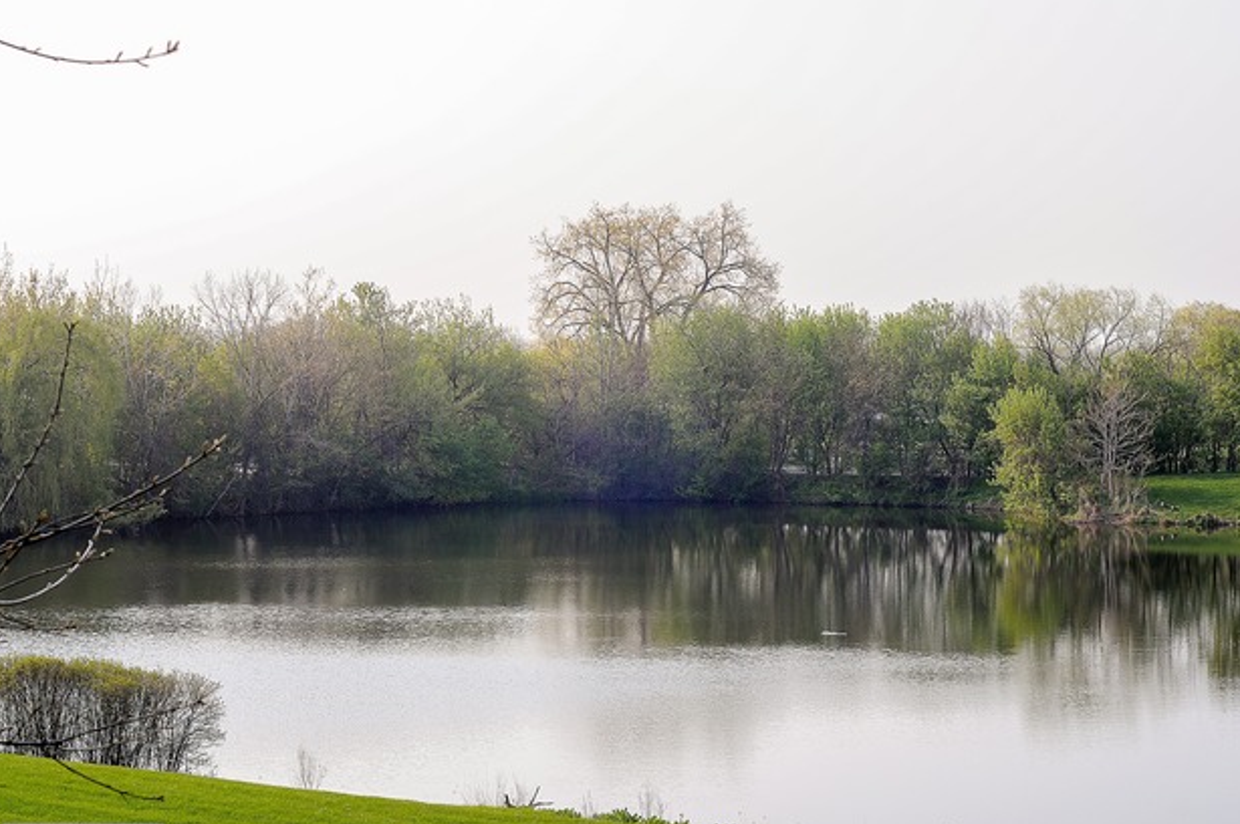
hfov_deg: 26.0
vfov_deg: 17.5
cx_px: 641
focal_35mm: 78
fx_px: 2684
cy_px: 420
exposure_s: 1/250
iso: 200
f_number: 8
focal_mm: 50
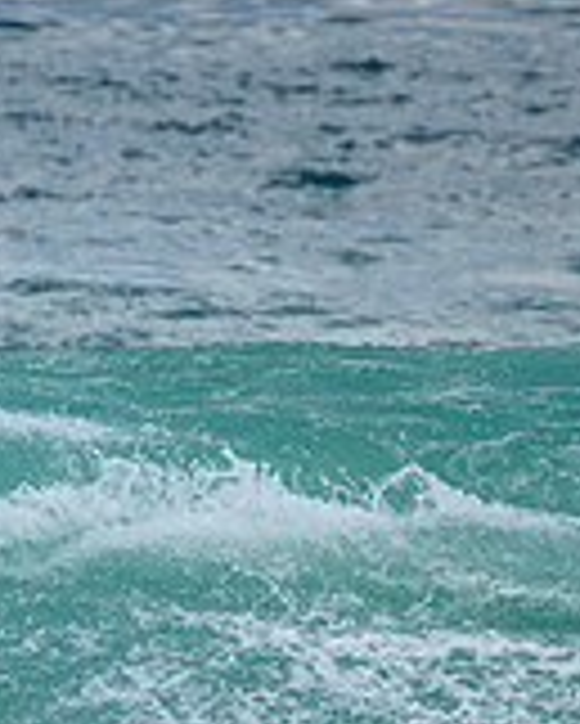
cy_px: 834
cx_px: -387
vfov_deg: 0.7
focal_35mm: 2699
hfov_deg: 0.6
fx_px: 57858
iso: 1250
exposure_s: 1/2000
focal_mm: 800
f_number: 11
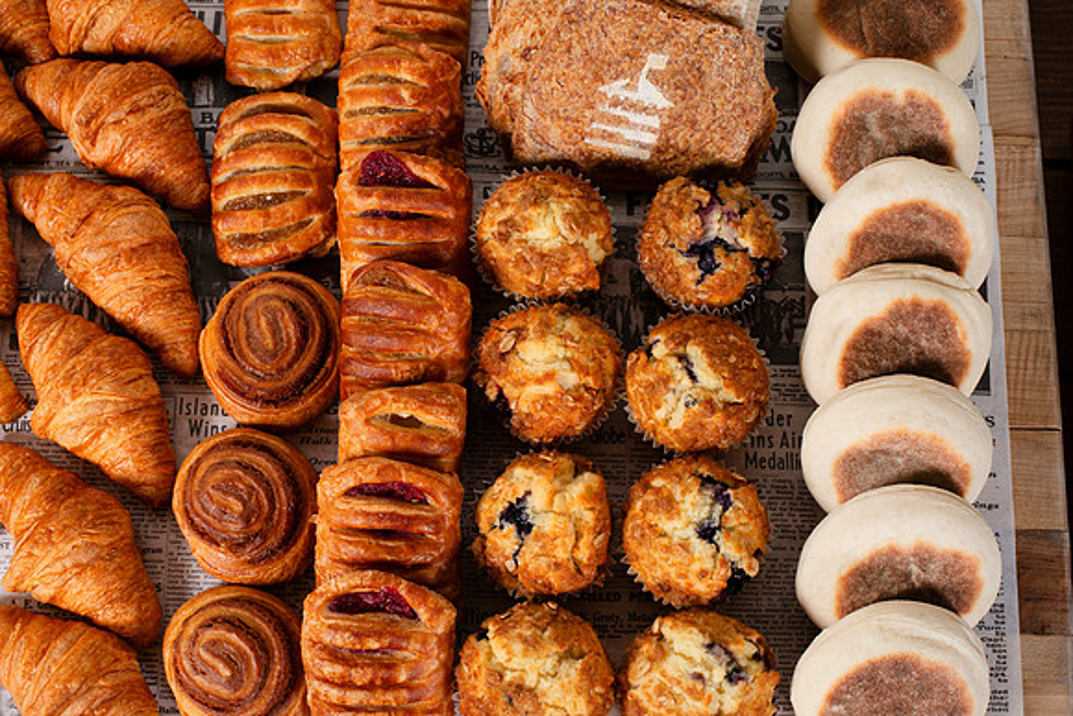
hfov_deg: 39.6
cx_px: 536
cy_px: 358
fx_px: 1491
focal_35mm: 50
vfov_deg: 27.0
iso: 250
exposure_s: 1/100
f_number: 9
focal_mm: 50
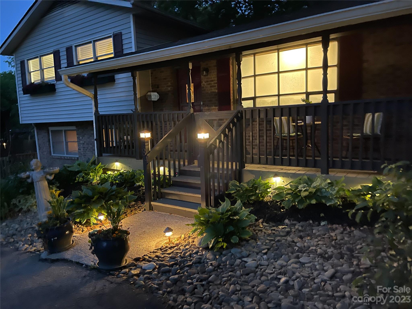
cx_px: 206
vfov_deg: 53.1
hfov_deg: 67.3
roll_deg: +3.0
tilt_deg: -6.9
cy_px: 154
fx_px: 309
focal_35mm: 26
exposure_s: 1/15
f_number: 1.6
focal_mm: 5.1
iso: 1000
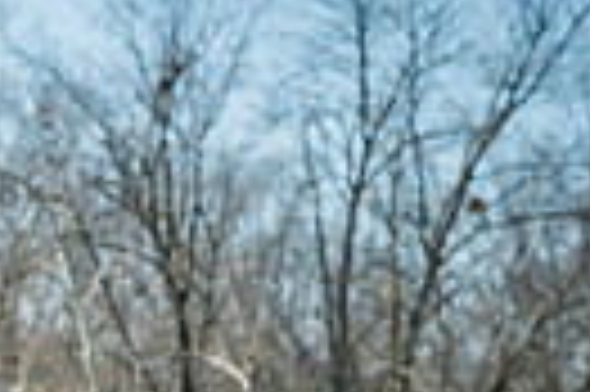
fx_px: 3994
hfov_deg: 8.1
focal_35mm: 244
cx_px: -540
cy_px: 651
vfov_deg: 5.5
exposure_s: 1/640
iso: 400
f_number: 10
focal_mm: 55
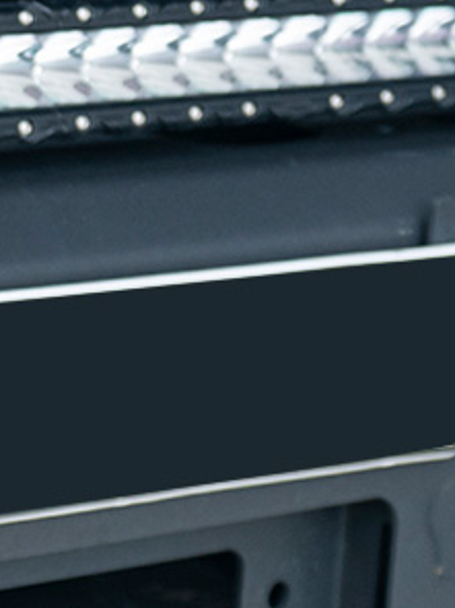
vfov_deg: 10.5
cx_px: -935
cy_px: 375
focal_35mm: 188
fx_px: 3297
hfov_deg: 7.0
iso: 200
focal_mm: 32
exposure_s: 1/60
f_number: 4
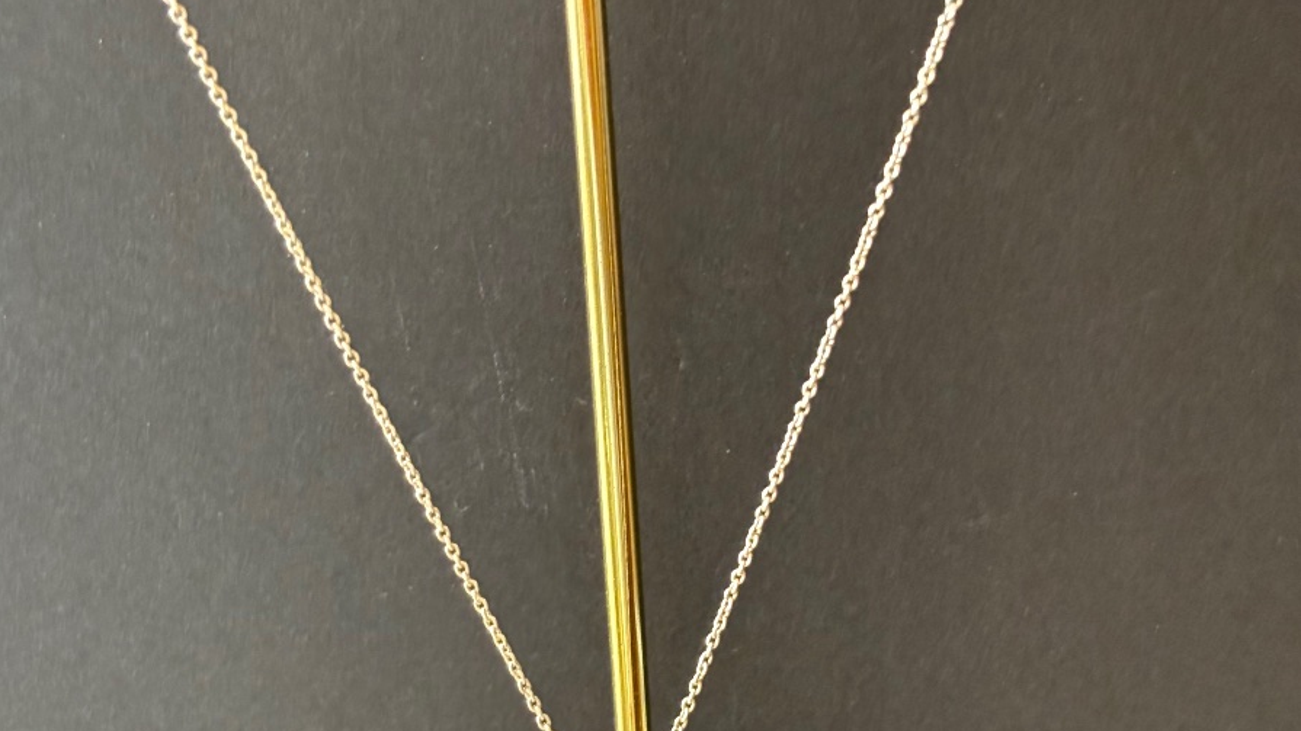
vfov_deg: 15.8
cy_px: 496
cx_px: 650
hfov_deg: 27.9
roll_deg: +1.2
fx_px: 2621
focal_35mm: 76
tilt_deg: -20.8
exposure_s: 1/25
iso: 250
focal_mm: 5.96
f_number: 1.6
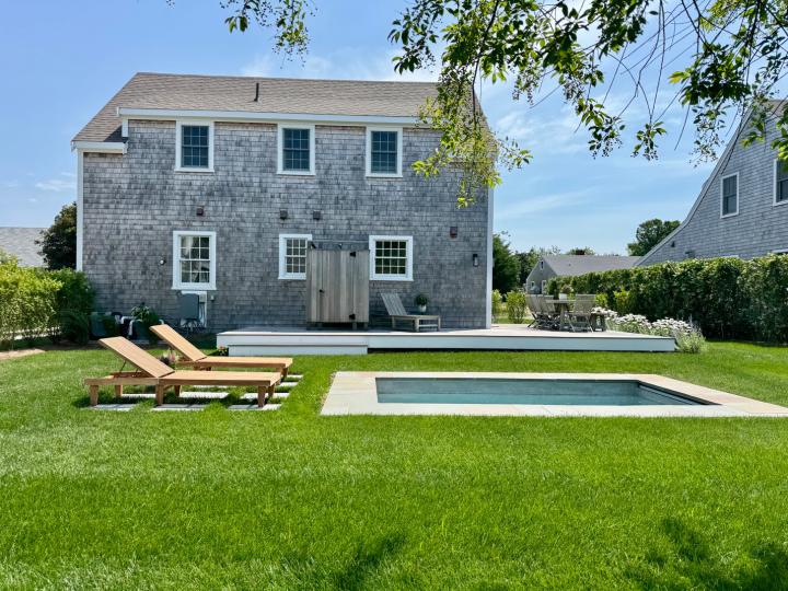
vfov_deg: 56.8
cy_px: 296
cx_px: 394
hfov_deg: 71.6
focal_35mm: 24
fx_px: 546
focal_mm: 6.76
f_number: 1.78
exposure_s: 1/4608
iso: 80
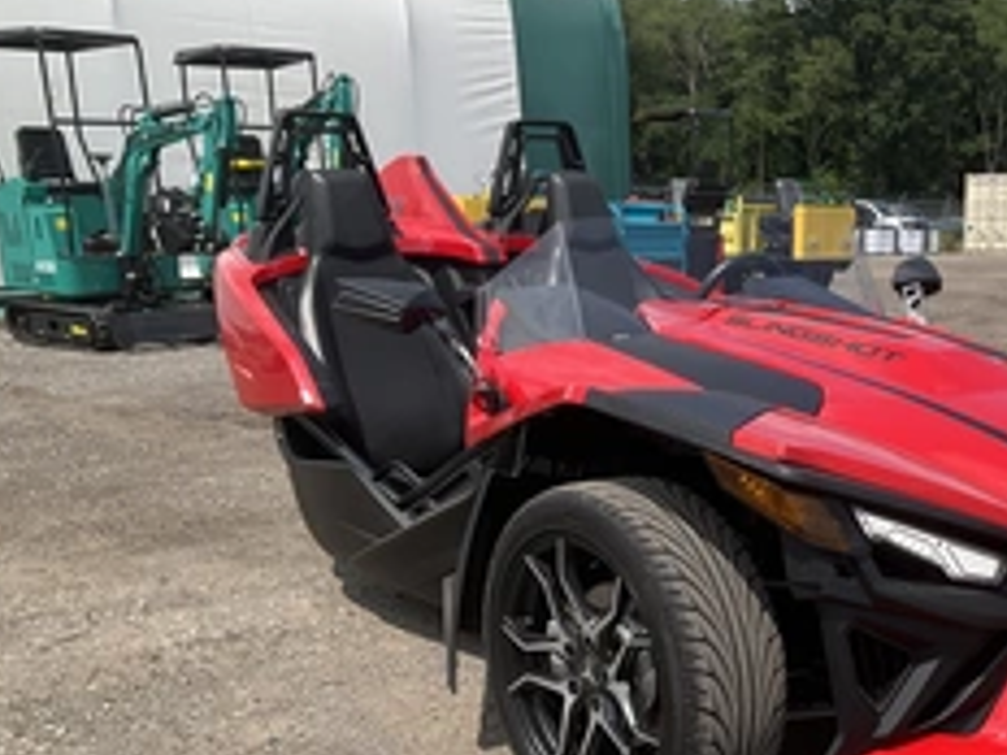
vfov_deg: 28.4
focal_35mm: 50
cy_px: 620
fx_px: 1455
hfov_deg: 36.6
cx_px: 838
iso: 25
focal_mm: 3
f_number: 1.8
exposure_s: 1/1984
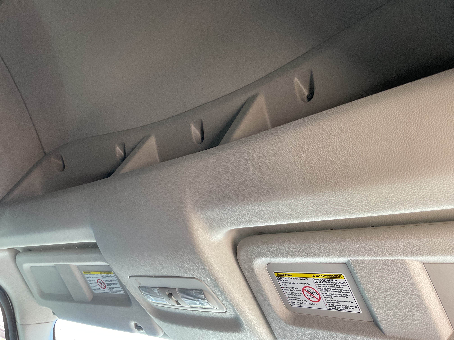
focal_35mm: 29
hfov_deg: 61.7
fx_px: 380
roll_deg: -22.0
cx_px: 227
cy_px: 170
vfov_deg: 48.2
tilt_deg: +36.9
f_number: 1.8
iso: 64
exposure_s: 1/120
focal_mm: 3
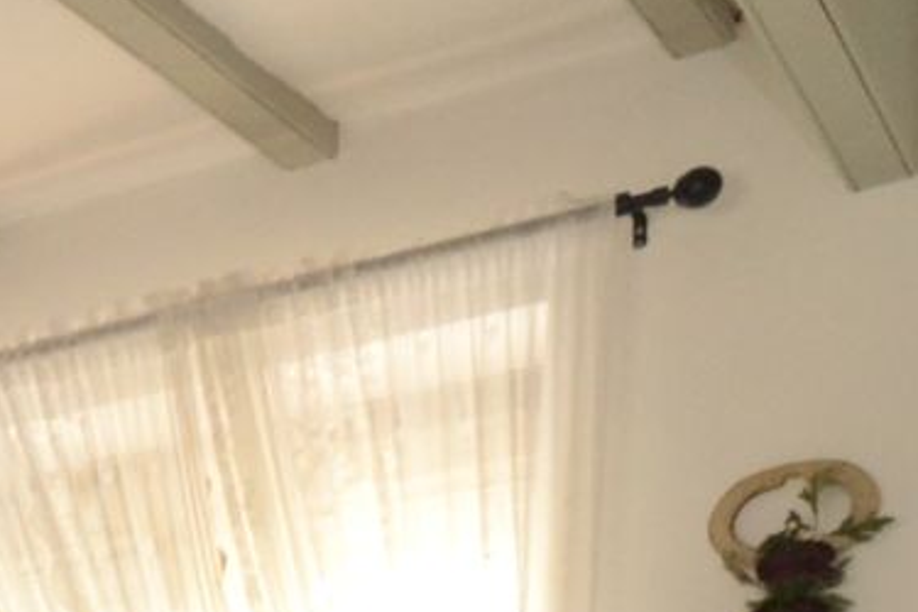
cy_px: 1262
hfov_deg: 16.7
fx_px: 2091
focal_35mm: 82
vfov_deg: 13.8
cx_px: -1038
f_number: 3.5
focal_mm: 10
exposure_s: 1/60
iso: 1600
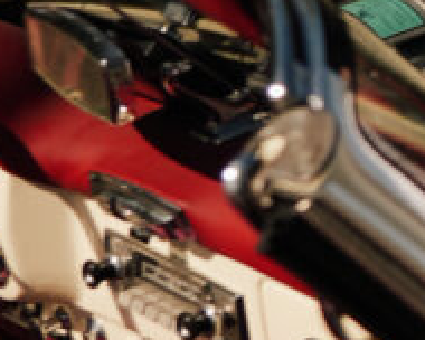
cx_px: 956
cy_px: -36
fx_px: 2088
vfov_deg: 9.2
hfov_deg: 10.3
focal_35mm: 166
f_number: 4
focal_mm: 24
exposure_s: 1/800
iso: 100
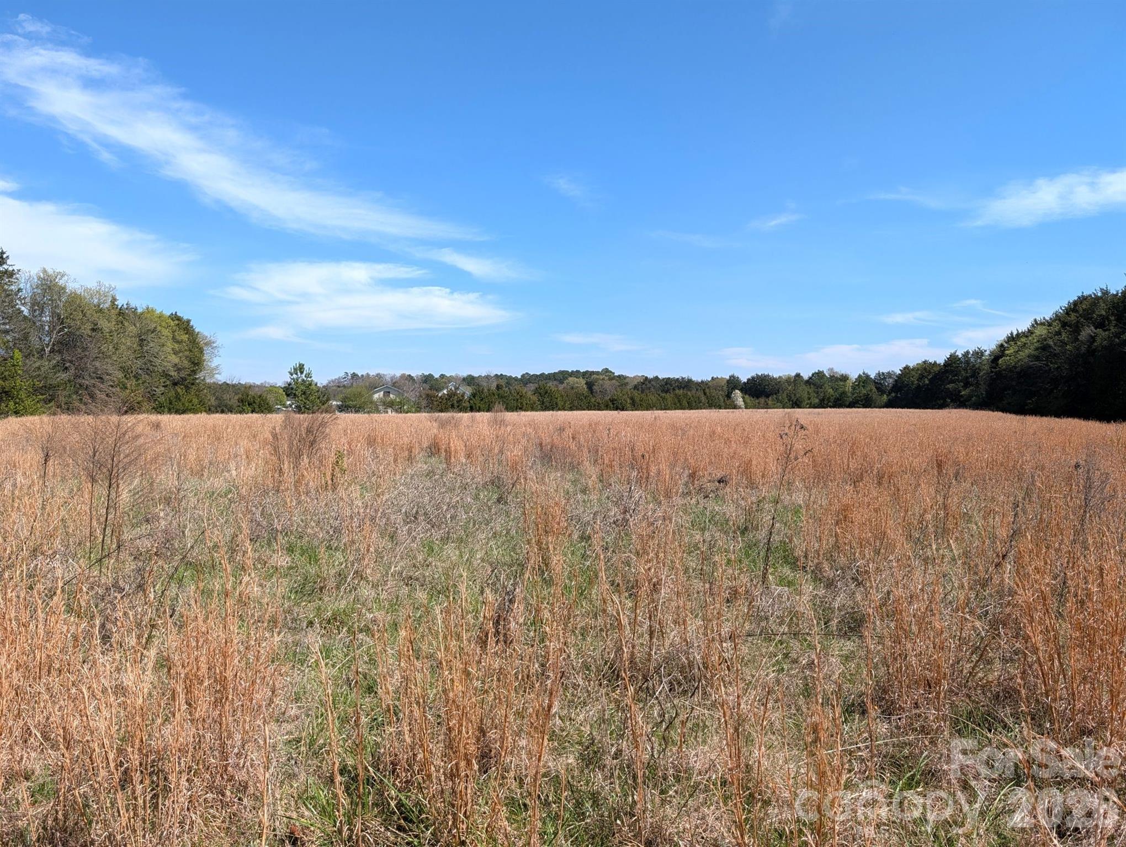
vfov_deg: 56.9
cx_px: 563
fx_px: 782
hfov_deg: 71.5
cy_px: 424
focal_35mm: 24
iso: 21
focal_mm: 6.9
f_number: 1.68
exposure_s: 1/1214
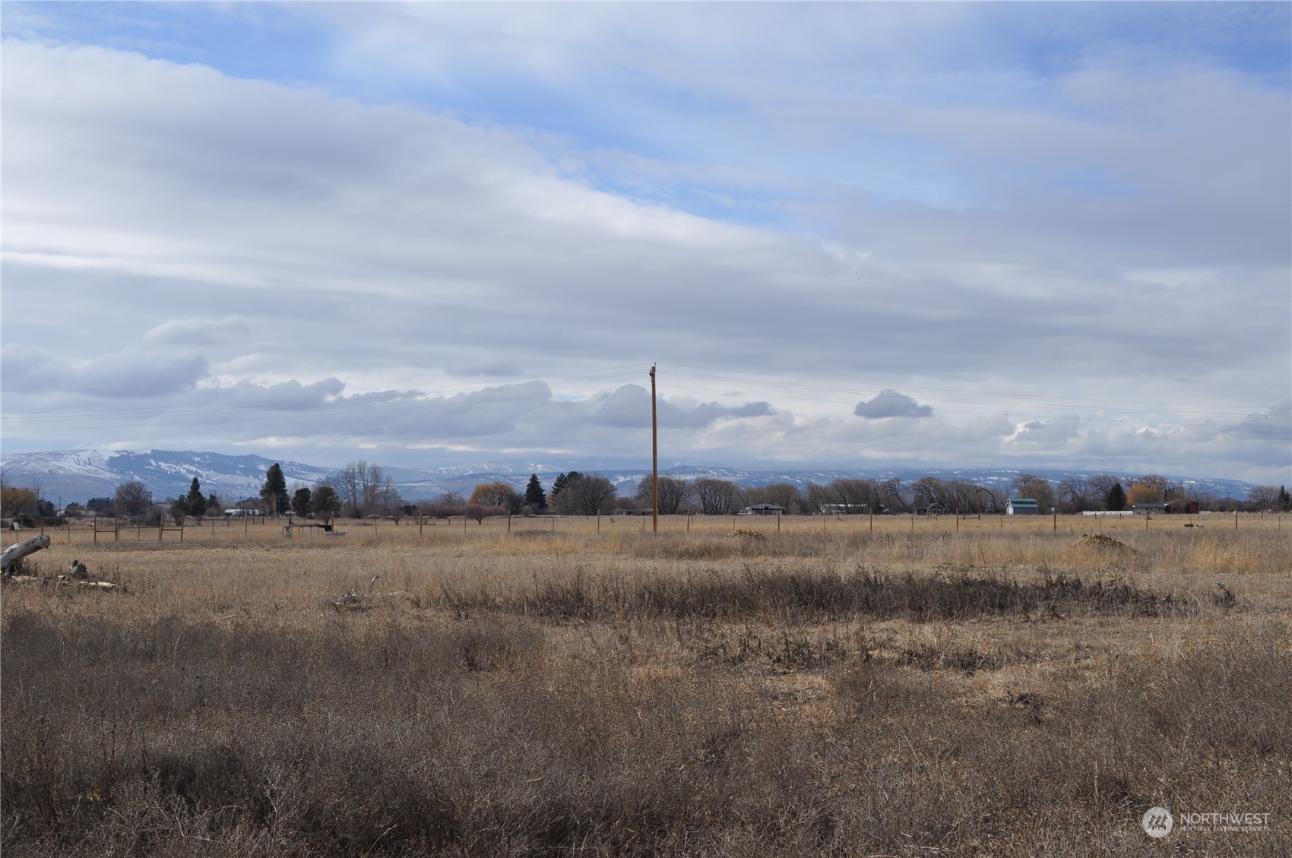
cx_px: 646
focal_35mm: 45
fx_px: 1613
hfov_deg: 43.7
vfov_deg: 29.8
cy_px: 429
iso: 200
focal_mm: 30
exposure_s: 1/500
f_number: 11
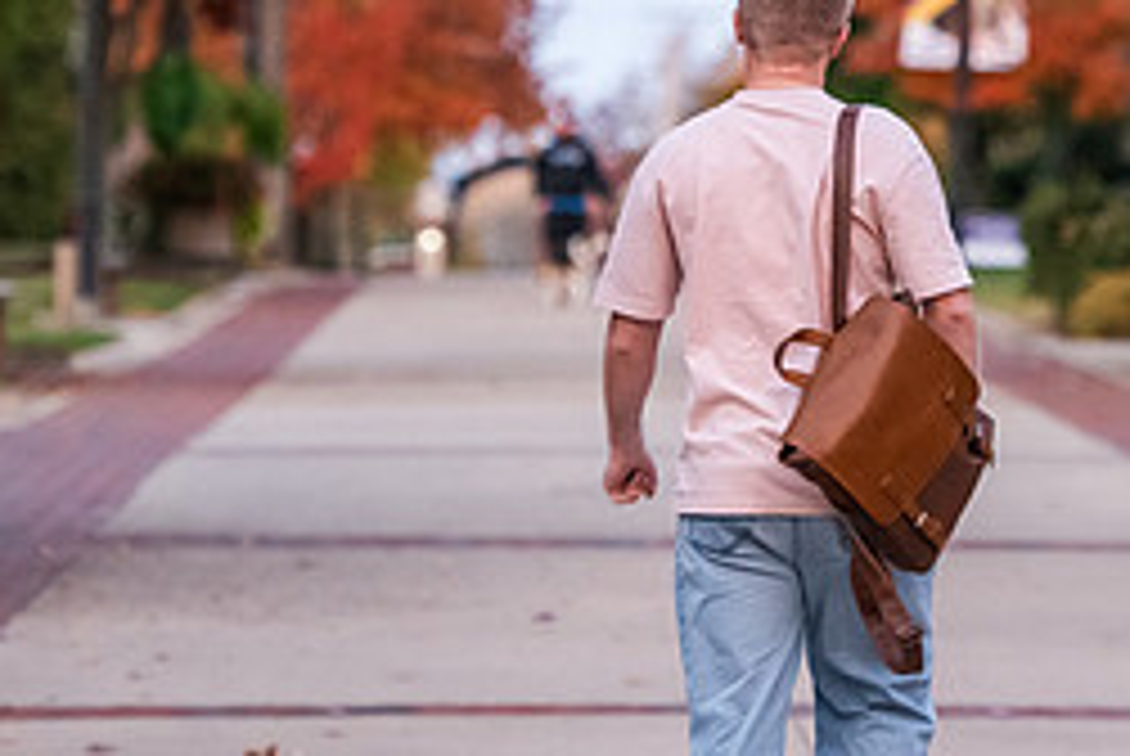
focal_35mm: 300
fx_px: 9427
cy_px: -29
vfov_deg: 4.6
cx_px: 792
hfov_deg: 6.9
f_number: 4
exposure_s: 1/200
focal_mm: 130
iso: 2000
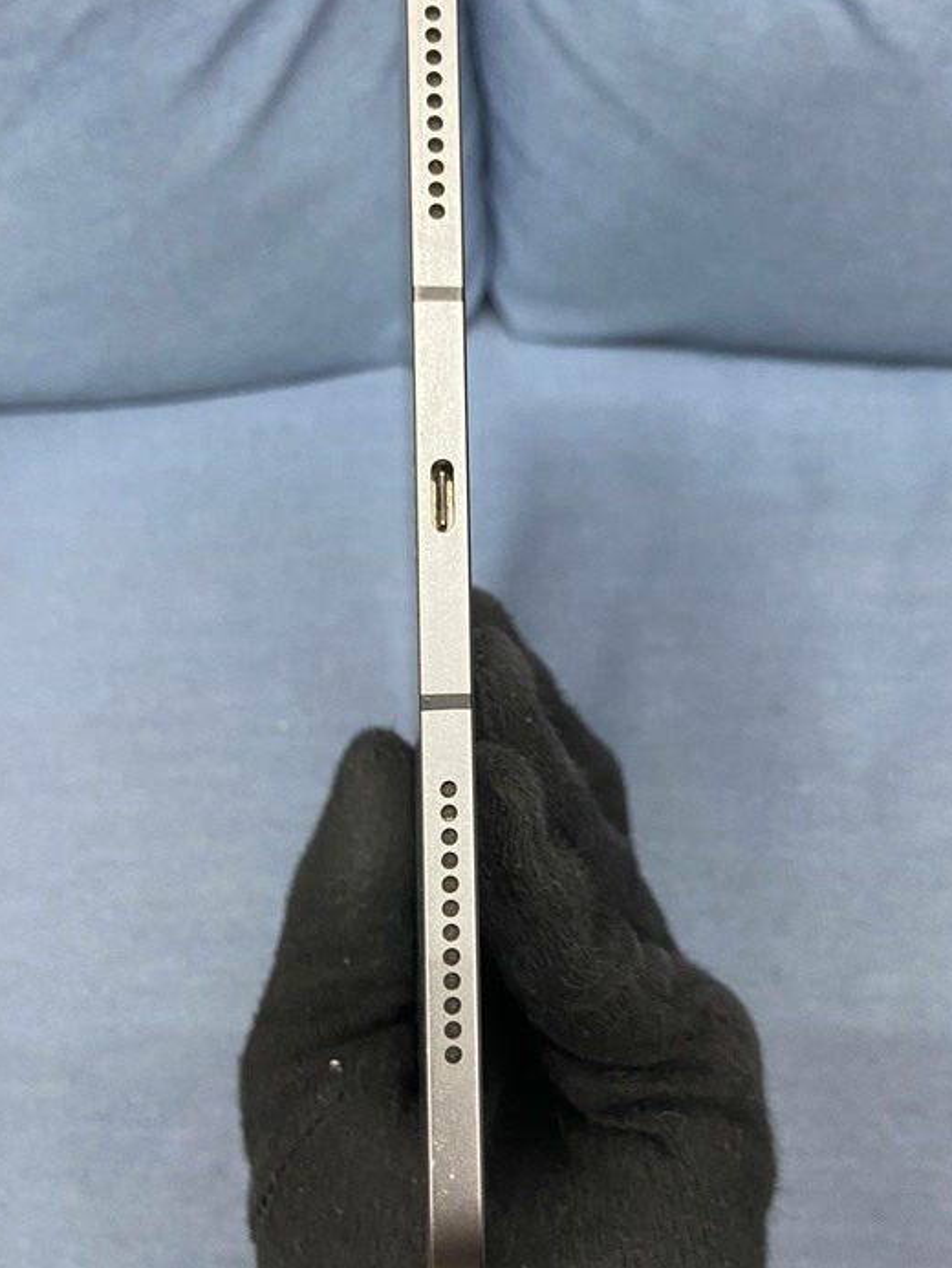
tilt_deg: -59.9
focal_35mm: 36
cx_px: 535
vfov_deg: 51.3
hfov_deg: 39.6
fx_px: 1320
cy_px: 567
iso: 200
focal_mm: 4.25
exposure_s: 1/60
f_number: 1.8
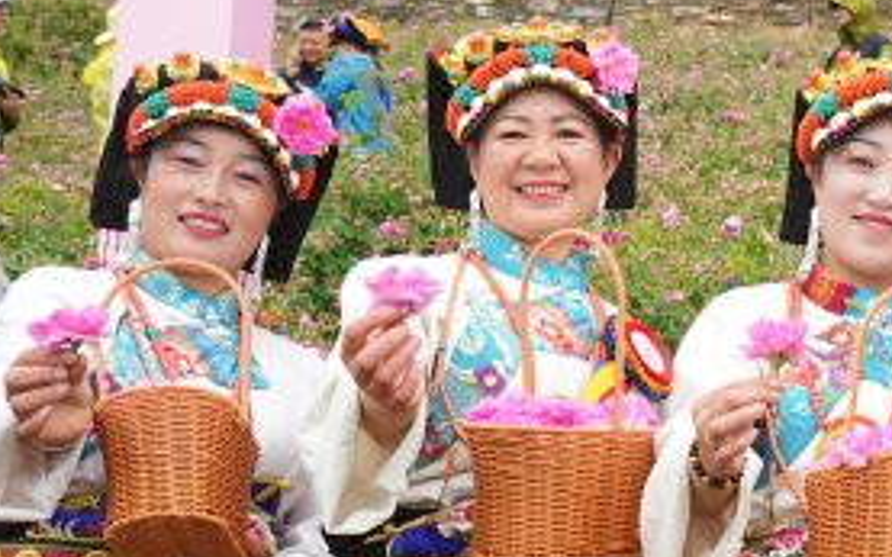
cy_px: 446
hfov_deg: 18.3
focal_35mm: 106
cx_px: 1166
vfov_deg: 12.3
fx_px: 2576
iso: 500
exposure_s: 1/200
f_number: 8
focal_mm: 36
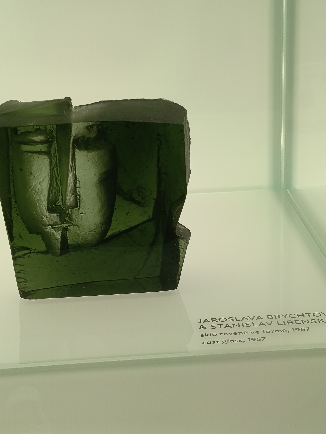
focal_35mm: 72
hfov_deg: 20.4
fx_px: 904
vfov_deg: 27.0
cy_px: 217
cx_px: 163
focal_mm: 5.27
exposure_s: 1/100
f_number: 1.7
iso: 127
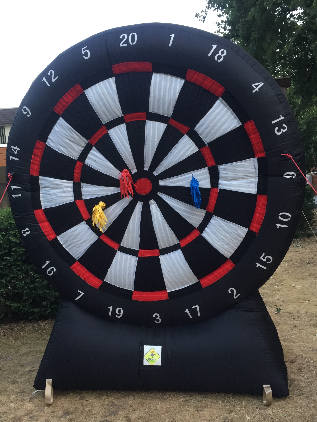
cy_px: 211
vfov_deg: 61.7
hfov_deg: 48.2
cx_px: 158
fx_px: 354
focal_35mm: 29
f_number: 2.2
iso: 40
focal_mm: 4.15
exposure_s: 1/33
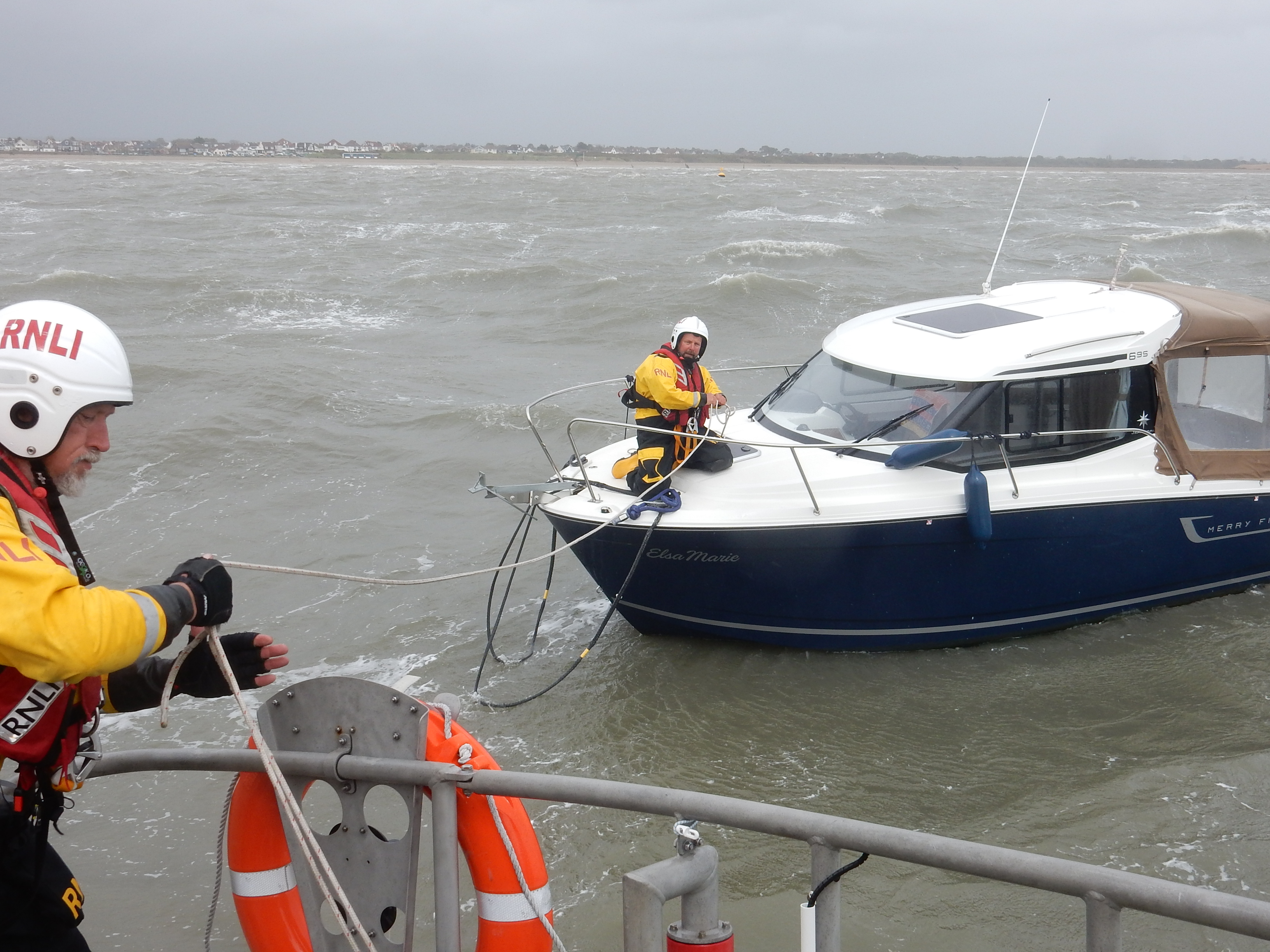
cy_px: 476
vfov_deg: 33.6
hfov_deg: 43.9
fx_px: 1578
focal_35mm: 43
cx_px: 635
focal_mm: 7.6
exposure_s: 1/800
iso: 125
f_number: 4.2
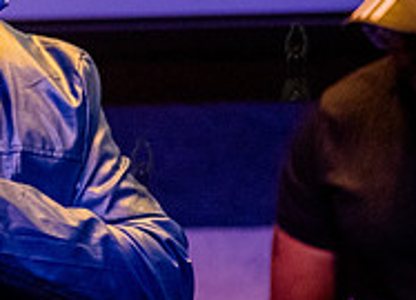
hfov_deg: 3.8
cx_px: -150
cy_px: 14
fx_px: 6261
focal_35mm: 528
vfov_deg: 2.7
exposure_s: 1/500
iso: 5000
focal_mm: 145
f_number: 3.5
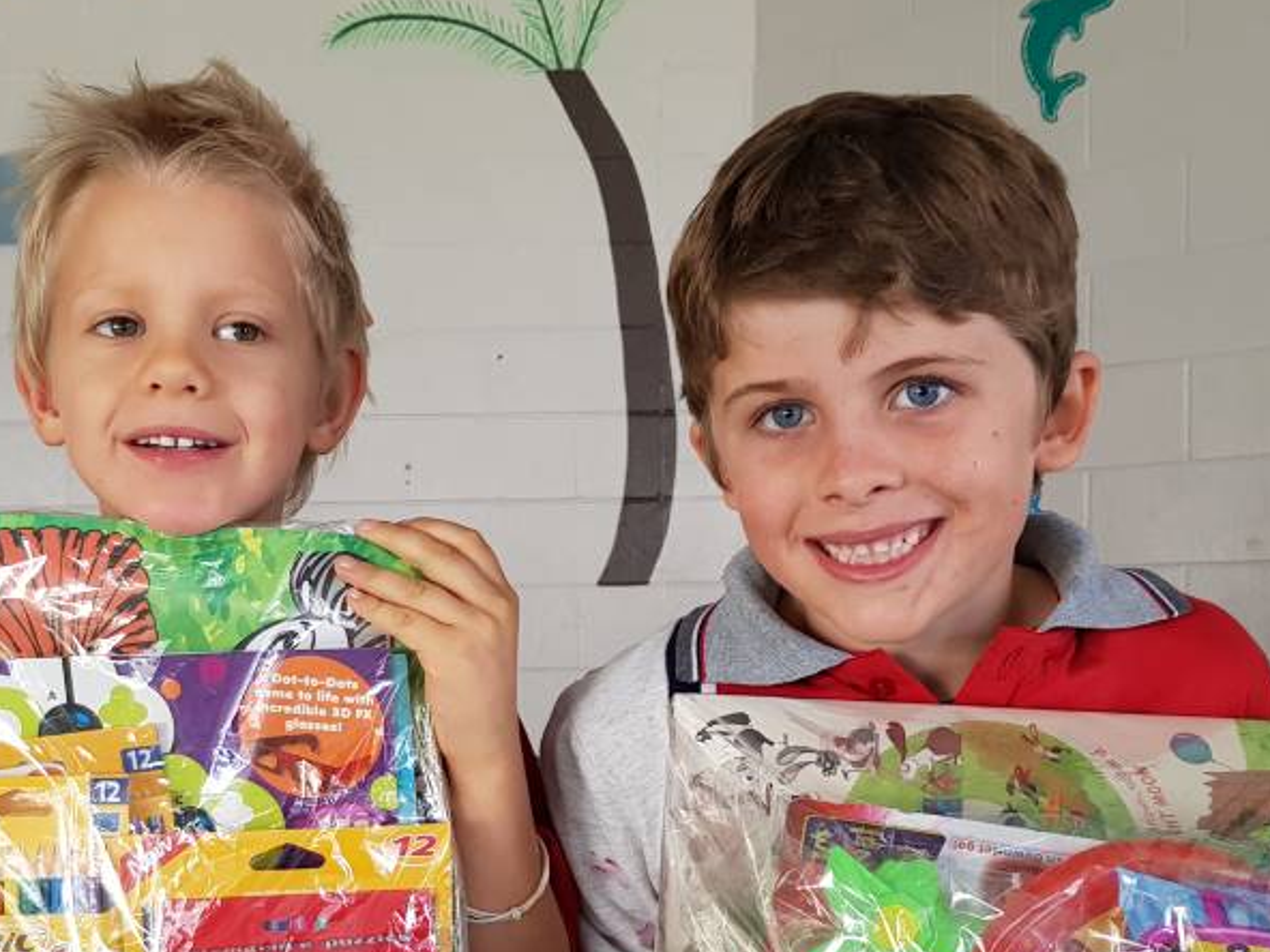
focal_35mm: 45
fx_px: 1651
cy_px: 701
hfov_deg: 41.8
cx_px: 491
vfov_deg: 31.7
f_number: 1.7
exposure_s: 1/50
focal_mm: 4.2
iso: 80
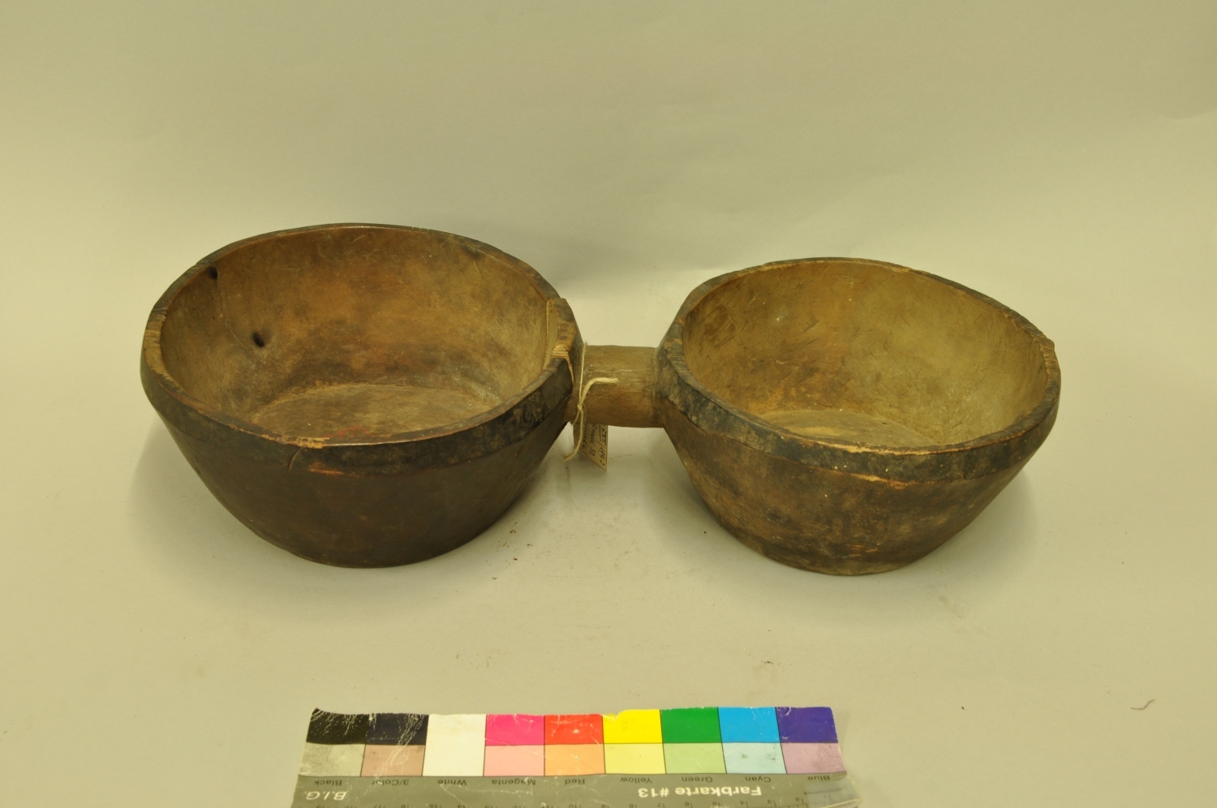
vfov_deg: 29.8
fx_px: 1519
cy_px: 404
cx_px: 608
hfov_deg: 43.7
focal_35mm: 45
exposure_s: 1
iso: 200
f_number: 11
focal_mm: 30
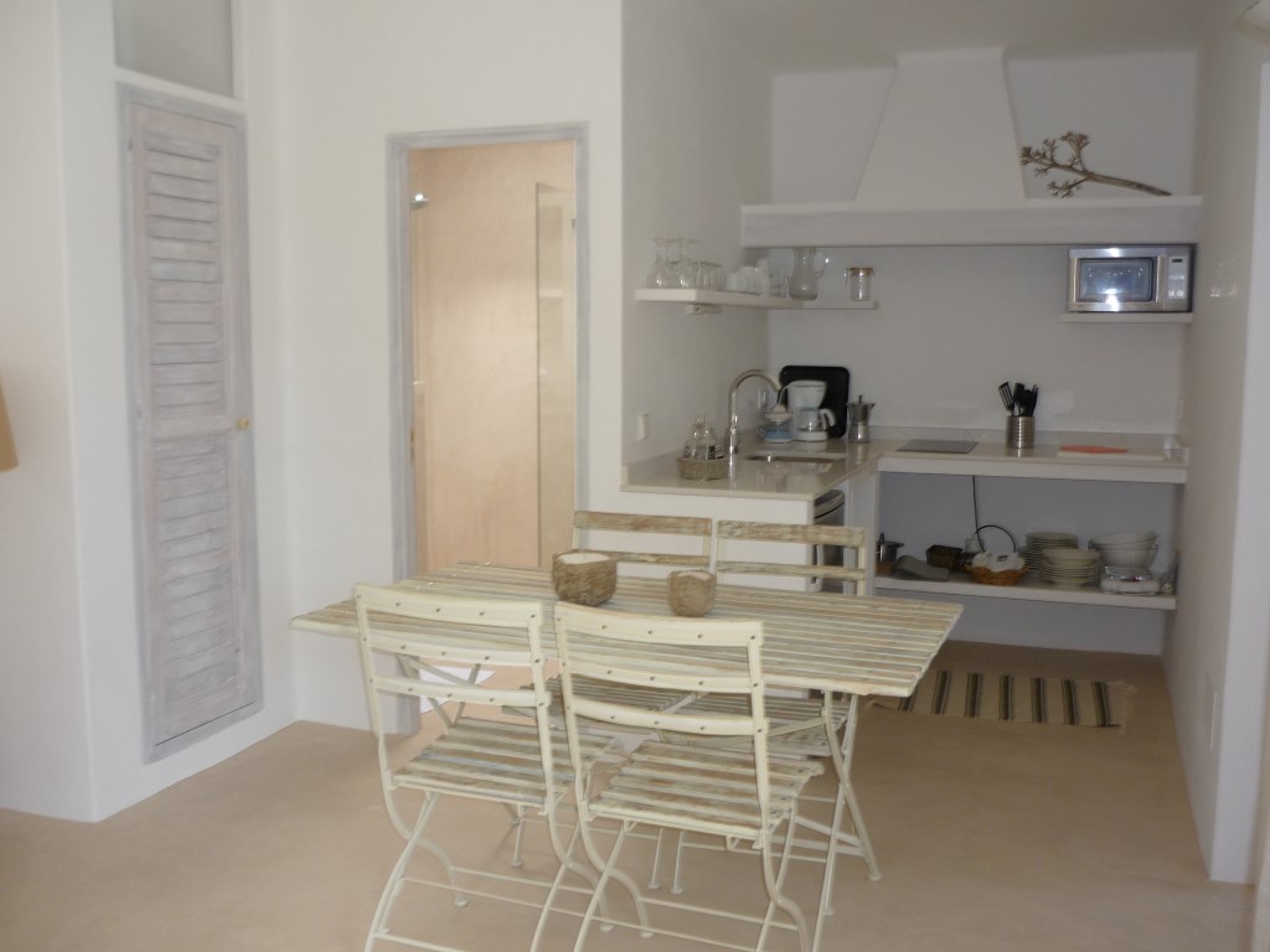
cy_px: 476
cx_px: 635
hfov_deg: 55.4
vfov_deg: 42.9
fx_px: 1211
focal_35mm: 33
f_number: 2.8
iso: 100
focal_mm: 5.5
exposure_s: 1/30
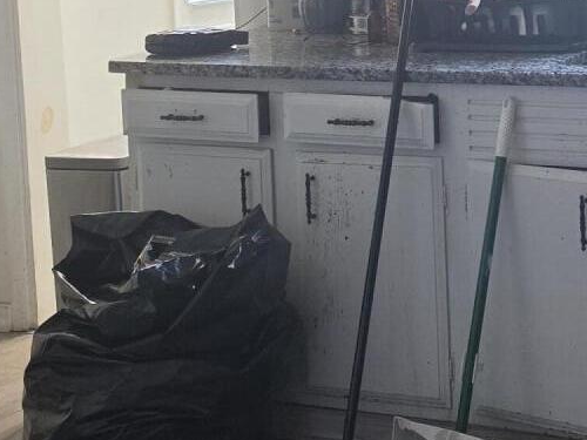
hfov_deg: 20.1
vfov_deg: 15.6
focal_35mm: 92
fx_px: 1560
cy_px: -43
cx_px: 690
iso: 200
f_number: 1.4
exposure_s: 1/120
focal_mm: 6.5
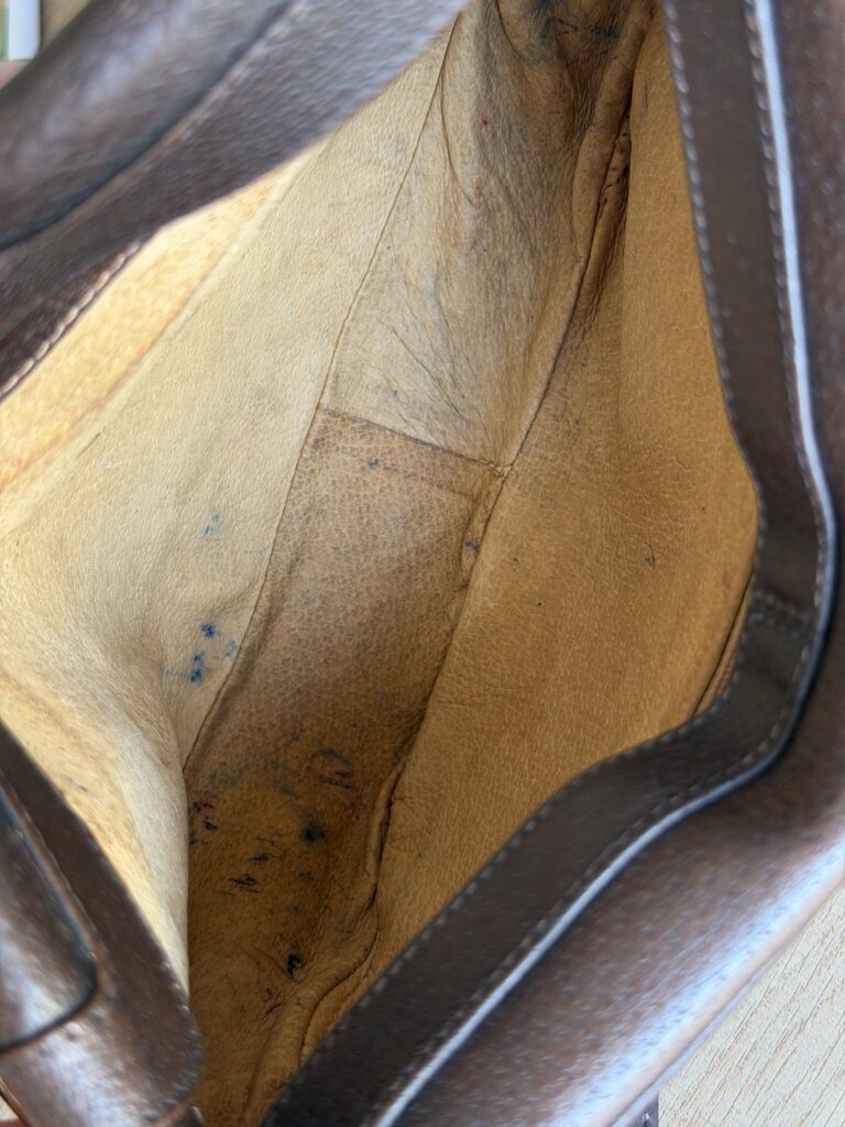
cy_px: 564
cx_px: 422
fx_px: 1562
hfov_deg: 30.3
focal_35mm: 48
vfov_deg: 39.7
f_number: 1.78
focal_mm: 6.76
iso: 125
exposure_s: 1/60
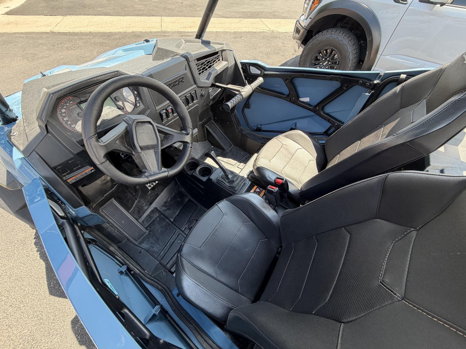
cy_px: 174
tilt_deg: -53.2
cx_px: 233
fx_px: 188
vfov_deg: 85.7
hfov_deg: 102.1
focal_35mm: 14
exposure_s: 1/127
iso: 64
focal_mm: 2.22
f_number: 2.2
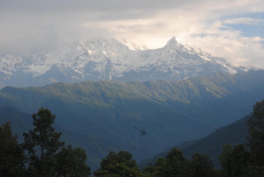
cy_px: 88
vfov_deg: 16.6
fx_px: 606
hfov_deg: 24.6
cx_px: 132
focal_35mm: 82
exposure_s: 1/160
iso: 100
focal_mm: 55
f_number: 6.3
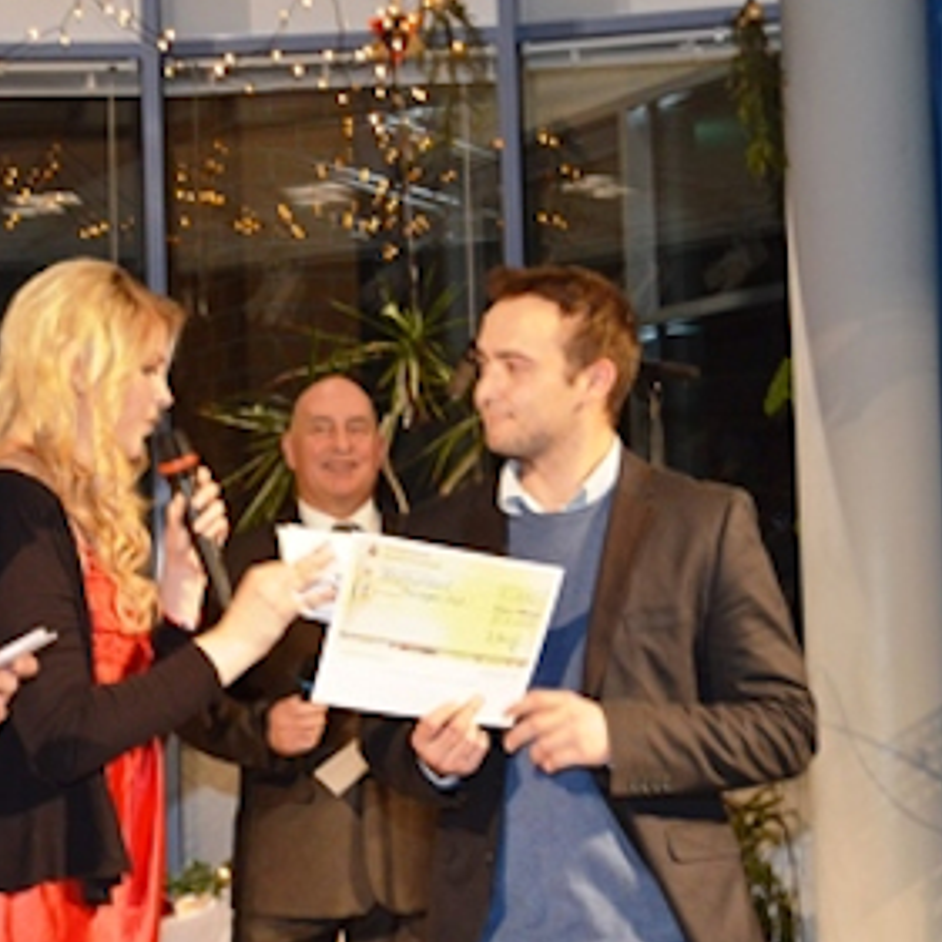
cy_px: 476
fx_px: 2642
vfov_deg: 20.2
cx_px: 215
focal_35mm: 86
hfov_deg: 20.0
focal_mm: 35
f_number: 4.5
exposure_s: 1/60
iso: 900
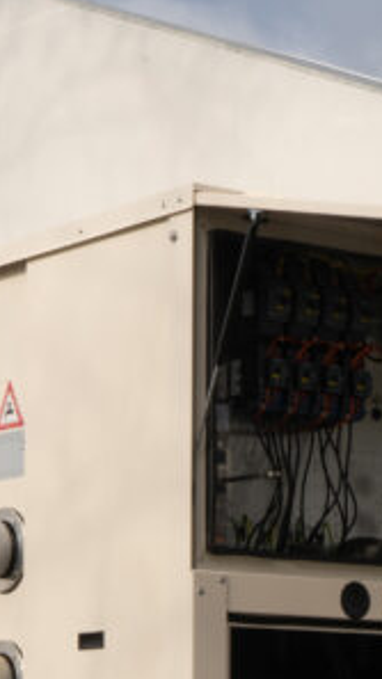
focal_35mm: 130
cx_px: 284
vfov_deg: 16.2
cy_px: 646
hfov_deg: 9.3
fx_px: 2342
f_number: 22
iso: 160
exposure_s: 1/50
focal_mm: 36
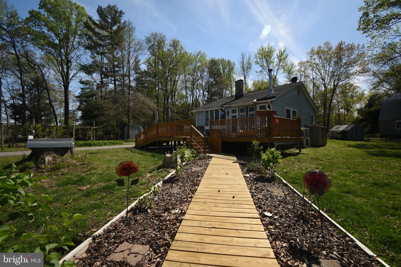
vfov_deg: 77.3
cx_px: 200
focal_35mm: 15
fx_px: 167
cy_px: 134
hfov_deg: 100.4
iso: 100
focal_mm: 10
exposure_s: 1/400
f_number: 4.5
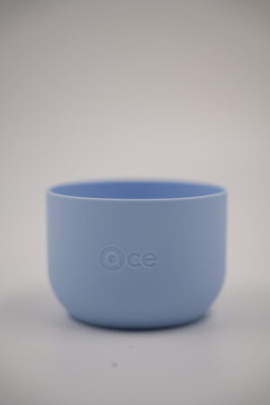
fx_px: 787
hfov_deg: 19.5
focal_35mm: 70
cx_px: 135
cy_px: 202
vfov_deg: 28.8
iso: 100
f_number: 2.8
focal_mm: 70
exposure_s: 1/250
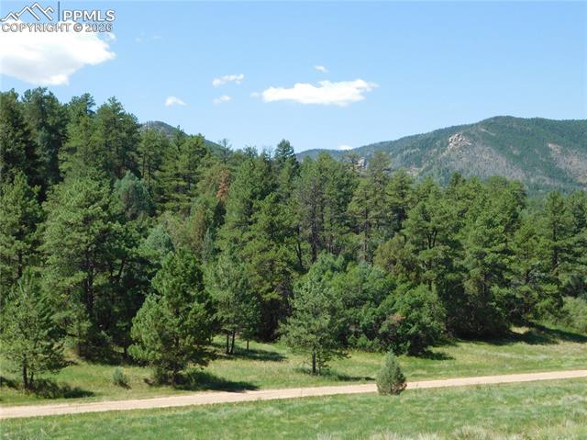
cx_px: 294
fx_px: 864
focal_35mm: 51
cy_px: 220
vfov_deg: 28.5
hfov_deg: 37.5
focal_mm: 9
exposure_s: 1/640
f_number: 3.8
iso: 125
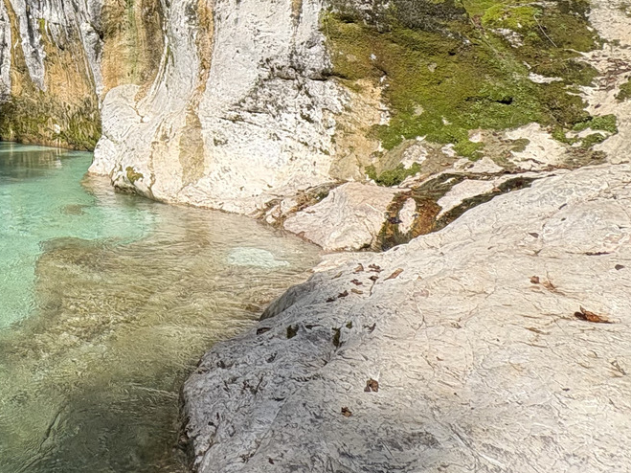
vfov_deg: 37.5
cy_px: 3
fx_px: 620
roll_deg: -0.1
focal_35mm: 34
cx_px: -22
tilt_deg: +9.2
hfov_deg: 44.5
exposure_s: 1/1449
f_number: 2.2
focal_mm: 2.22
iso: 50
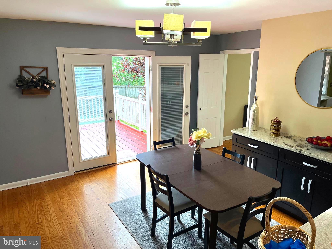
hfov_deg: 67.3
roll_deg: +0.8
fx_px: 249
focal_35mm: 26
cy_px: 124
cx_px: 166
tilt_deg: -14.6
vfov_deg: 53.1
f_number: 1.6
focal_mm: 5.1
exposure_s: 1/60
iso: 80
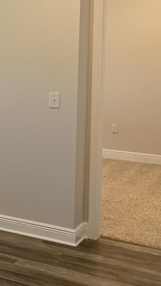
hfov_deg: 13.5
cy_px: 84
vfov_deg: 28.7
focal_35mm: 73
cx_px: -184
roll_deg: -0.2
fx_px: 554
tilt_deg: -3.3
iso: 64
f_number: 1.8
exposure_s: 1/60
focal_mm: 4.25
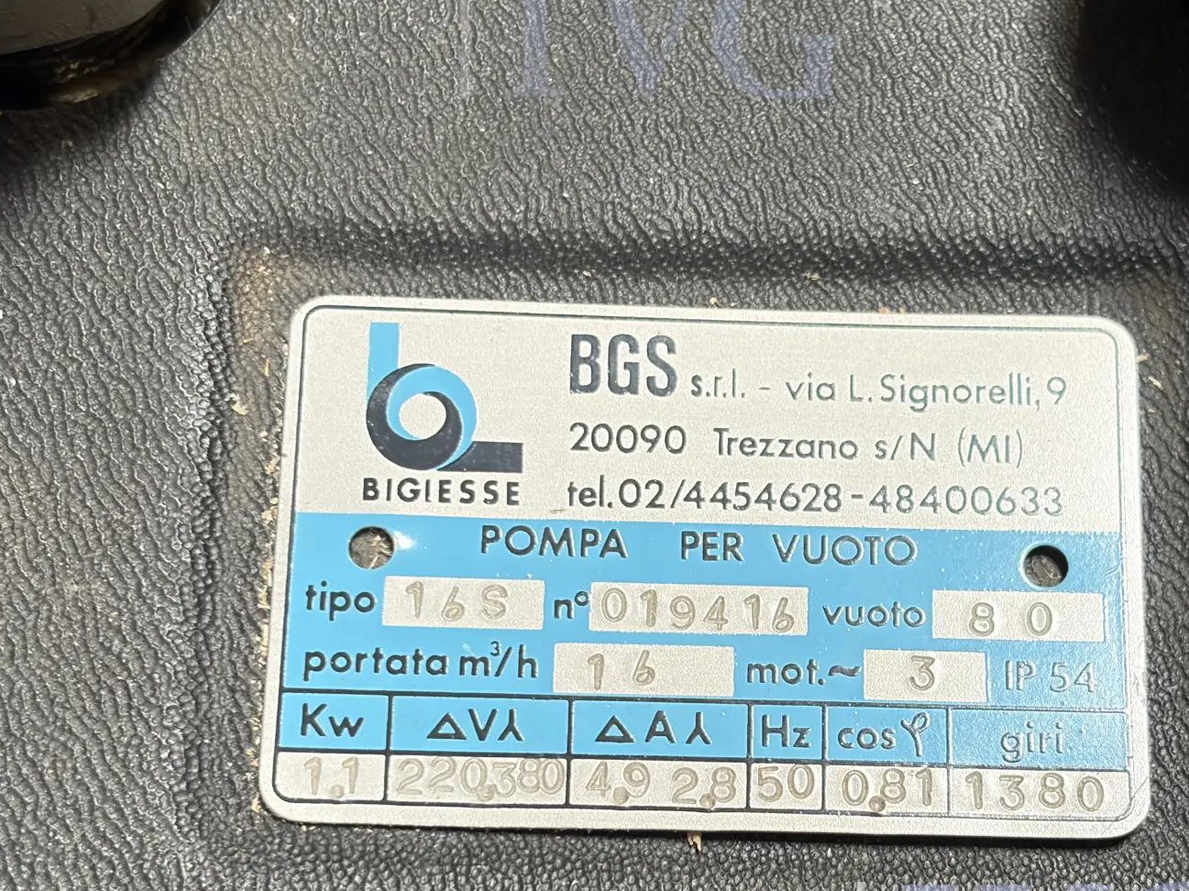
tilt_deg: -74.9
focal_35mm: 77
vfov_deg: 19.1
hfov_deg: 25.3
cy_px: 490
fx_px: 2644
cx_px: 711
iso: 125
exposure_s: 1/50
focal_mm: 5.96
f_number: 1.6
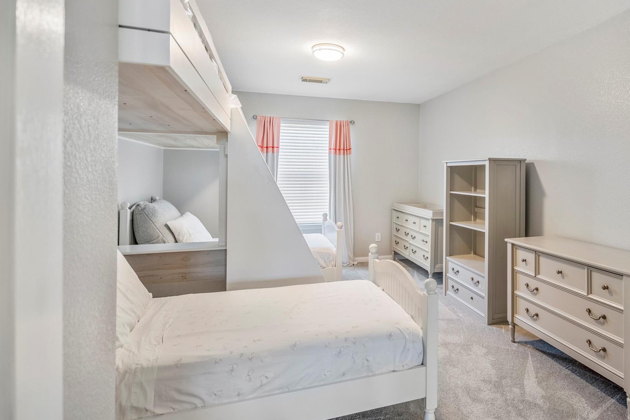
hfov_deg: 82.4
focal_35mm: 20
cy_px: 191
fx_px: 350
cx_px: 393
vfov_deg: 61.8
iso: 500
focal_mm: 16
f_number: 4
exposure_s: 1/320
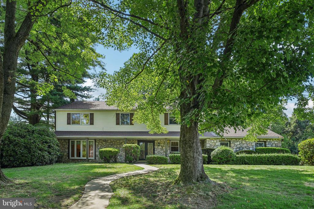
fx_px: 209
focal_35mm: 24
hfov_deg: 73.7
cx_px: 157
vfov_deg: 53.1
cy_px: 104
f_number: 8
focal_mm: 24
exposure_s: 1/40
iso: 100
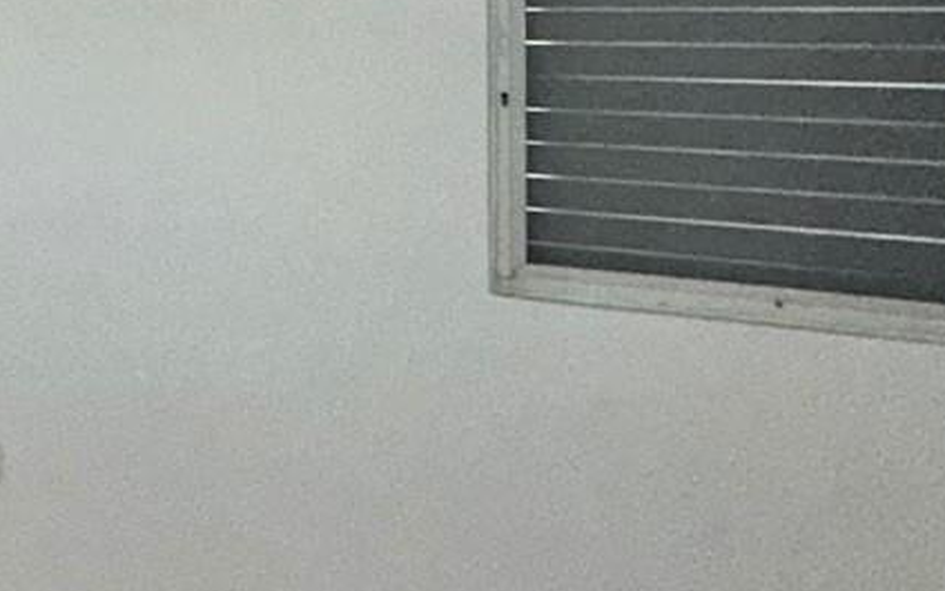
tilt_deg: +0.6
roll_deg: -1.1
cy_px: 2
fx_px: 1442
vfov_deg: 22.3
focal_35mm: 56
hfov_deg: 25.6
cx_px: -519
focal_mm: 2.22
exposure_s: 1/121
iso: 160
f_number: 2.2
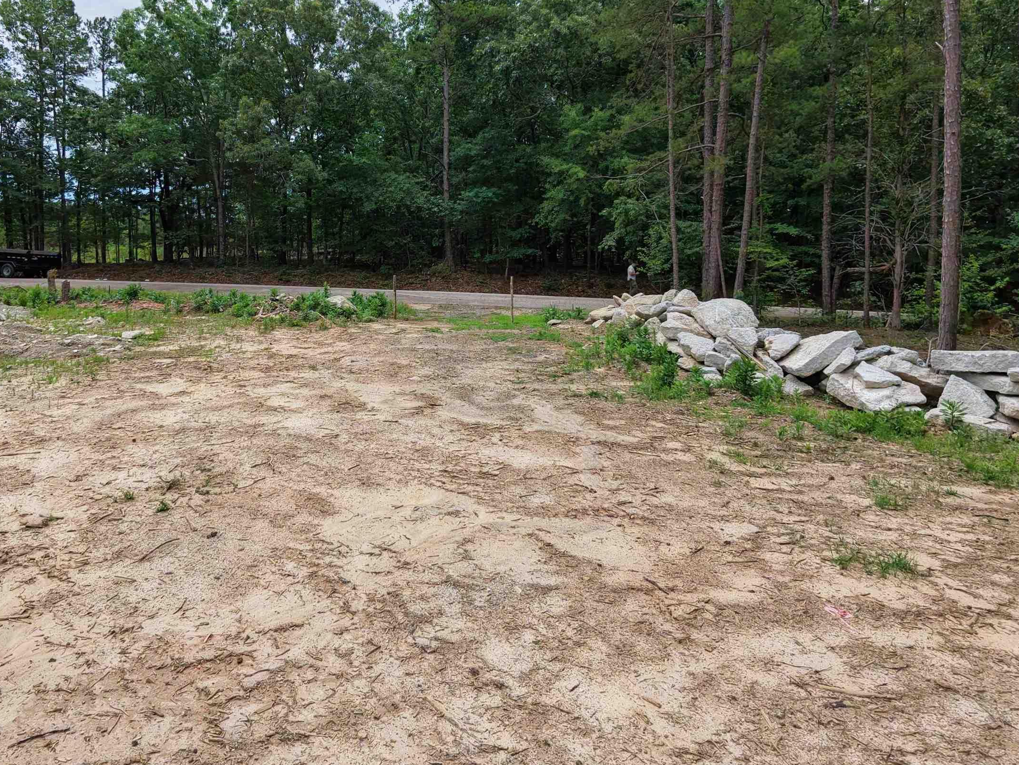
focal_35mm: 23
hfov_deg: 72.9
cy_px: 258
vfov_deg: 57.6
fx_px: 677
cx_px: 392
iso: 400
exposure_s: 1/3000
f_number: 2.2
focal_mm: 3.05
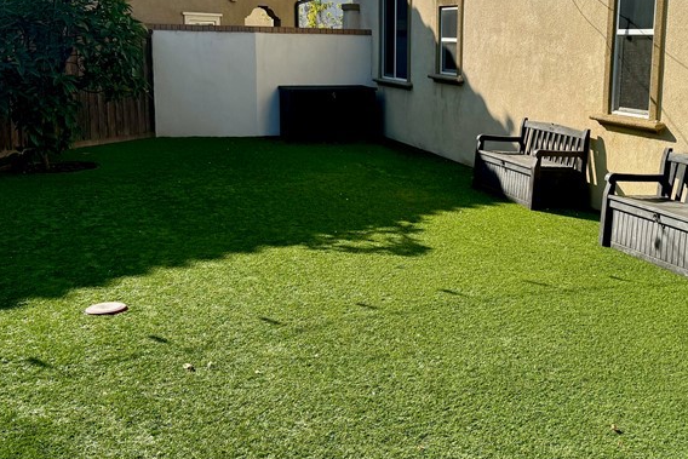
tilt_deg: -9.1
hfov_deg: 43.1
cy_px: 170
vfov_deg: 29.8
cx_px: 443
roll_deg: -1.5
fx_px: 860
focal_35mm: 45
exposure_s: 1/4950
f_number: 1.78
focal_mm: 6.86
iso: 80
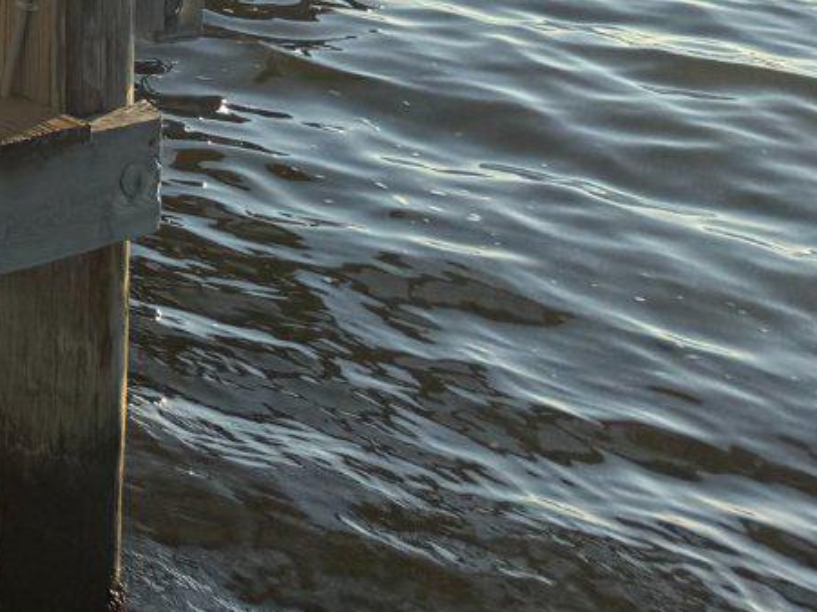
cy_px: -637
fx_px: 2572
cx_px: -953
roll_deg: +0.8
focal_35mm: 109
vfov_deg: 12.0
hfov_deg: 14.2
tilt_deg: -3.5
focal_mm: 6.76
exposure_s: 1/4673
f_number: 1.78
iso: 80
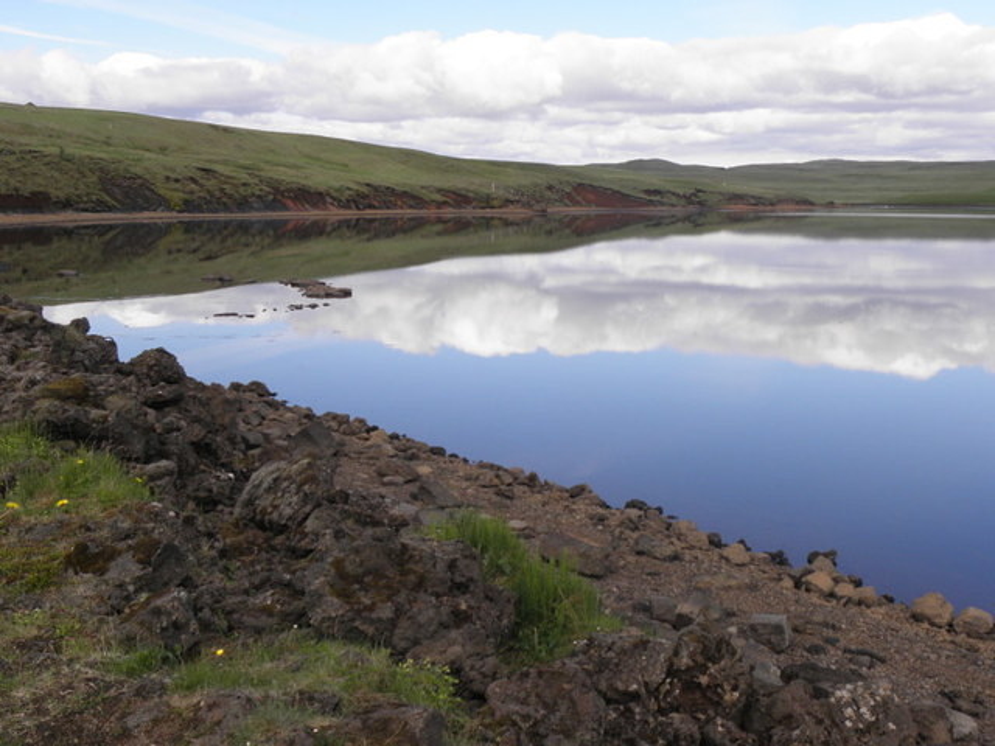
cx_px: 498
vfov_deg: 34.3
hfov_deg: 44.8
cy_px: 373
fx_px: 1207
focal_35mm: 42
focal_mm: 7.59
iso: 100
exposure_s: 1/640
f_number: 4
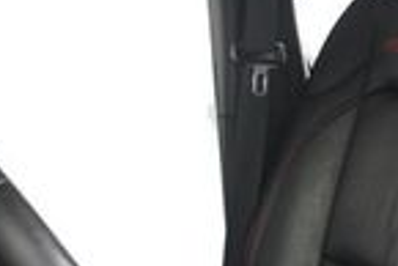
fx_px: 1461
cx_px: 576
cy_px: 329
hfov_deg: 14.6
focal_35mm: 132
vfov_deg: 10.2
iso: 100
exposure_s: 1/160
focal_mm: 20
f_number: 3.5
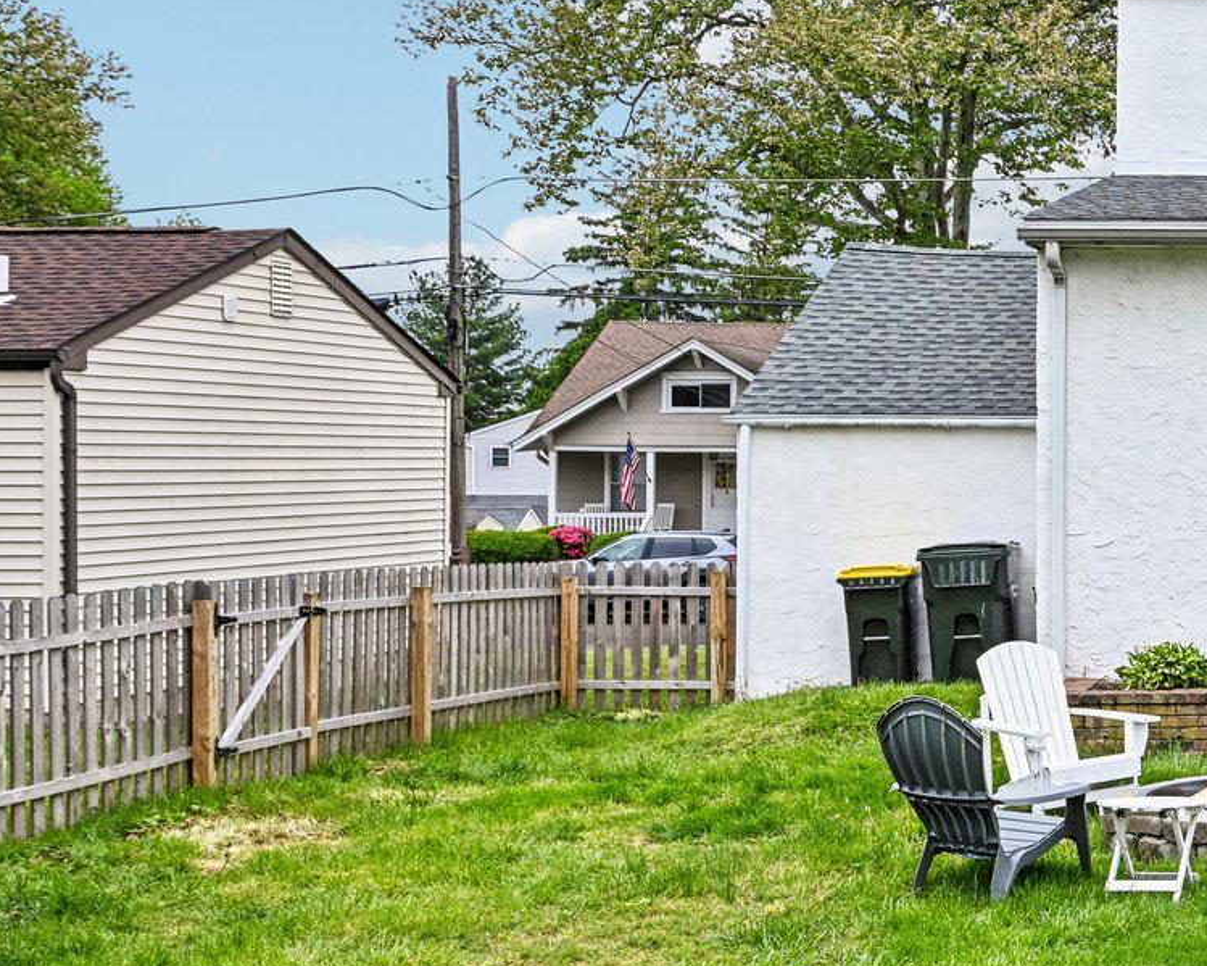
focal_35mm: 59
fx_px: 2107
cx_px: 1542
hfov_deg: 27.2
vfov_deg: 25.4
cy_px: 217
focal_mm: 23
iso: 800
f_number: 8
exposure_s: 1/200
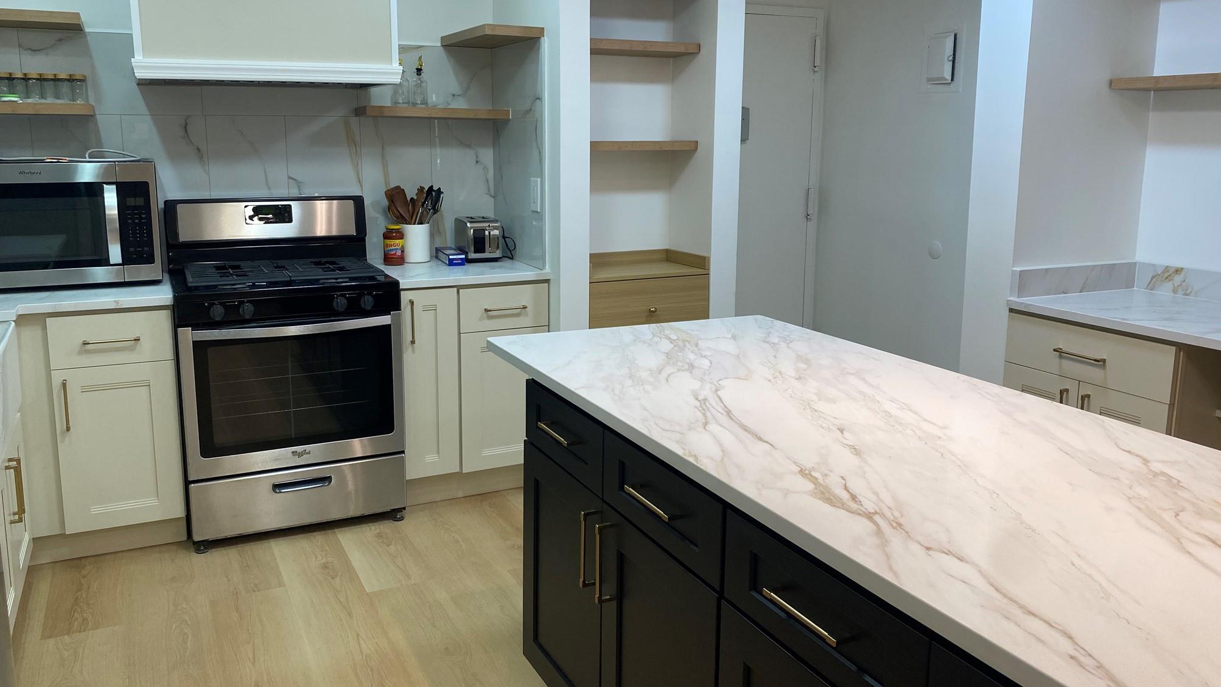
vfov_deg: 40.1
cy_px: 299
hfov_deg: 66.1
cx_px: 610
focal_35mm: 29
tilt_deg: -9.2
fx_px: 939
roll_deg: -0.4
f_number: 1.8
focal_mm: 4.25
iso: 80
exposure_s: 1/120
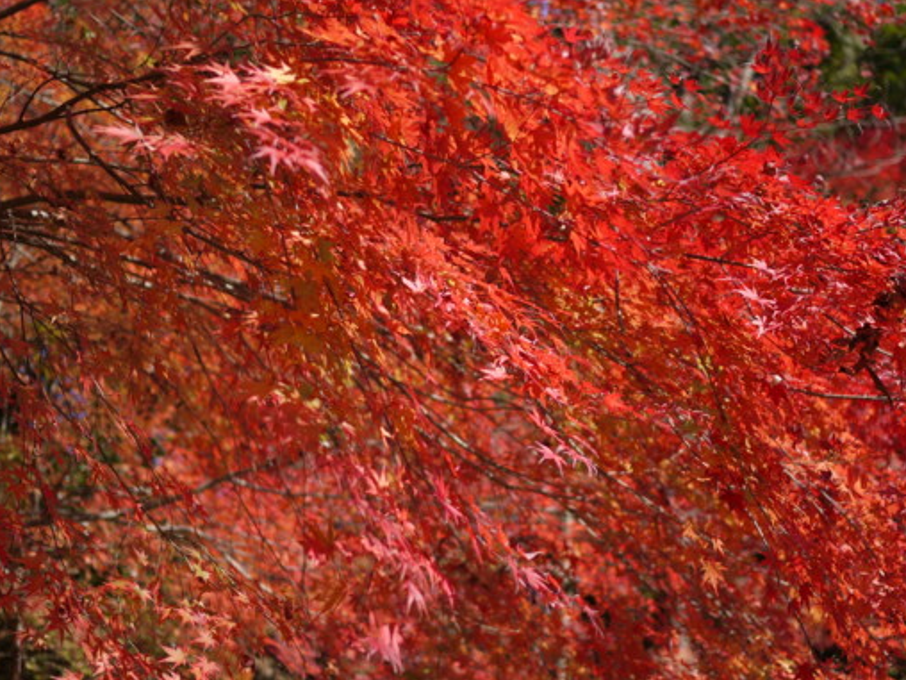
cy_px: 302
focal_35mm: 63
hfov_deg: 30.7
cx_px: 519
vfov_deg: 23.3
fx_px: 1649
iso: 100
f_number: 1.7
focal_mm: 20
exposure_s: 1/2500
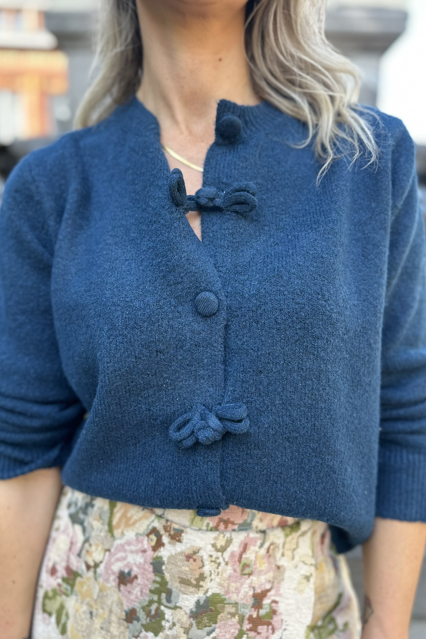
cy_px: 319
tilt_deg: -7.5
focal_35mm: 25
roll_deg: -1.3
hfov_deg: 51.3
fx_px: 444
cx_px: 208
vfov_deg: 71.5
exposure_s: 1/149
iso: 64
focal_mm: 6.86
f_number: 1.78
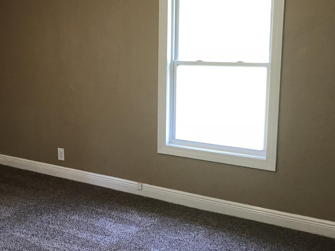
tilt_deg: -10.0
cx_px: 111
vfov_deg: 29.7
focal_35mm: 49
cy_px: 121
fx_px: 474
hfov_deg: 38.5
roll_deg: +0.5
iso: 40
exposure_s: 1/24
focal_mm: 3.99
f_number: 1.8
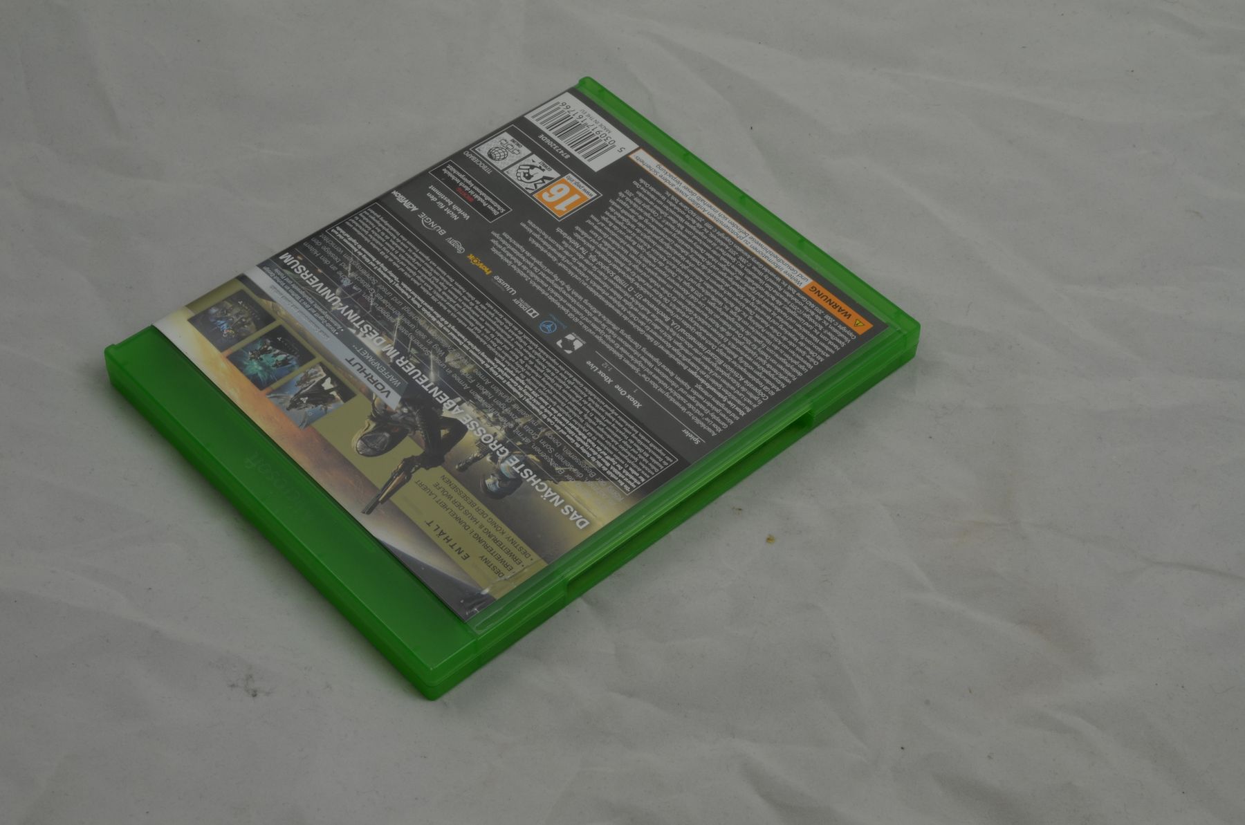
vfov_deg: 22.5
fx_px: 2071
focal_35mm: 60
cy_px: 412
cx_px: 622
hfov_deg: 33.5
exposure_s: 1/3
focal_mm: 40
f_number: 20
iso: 100
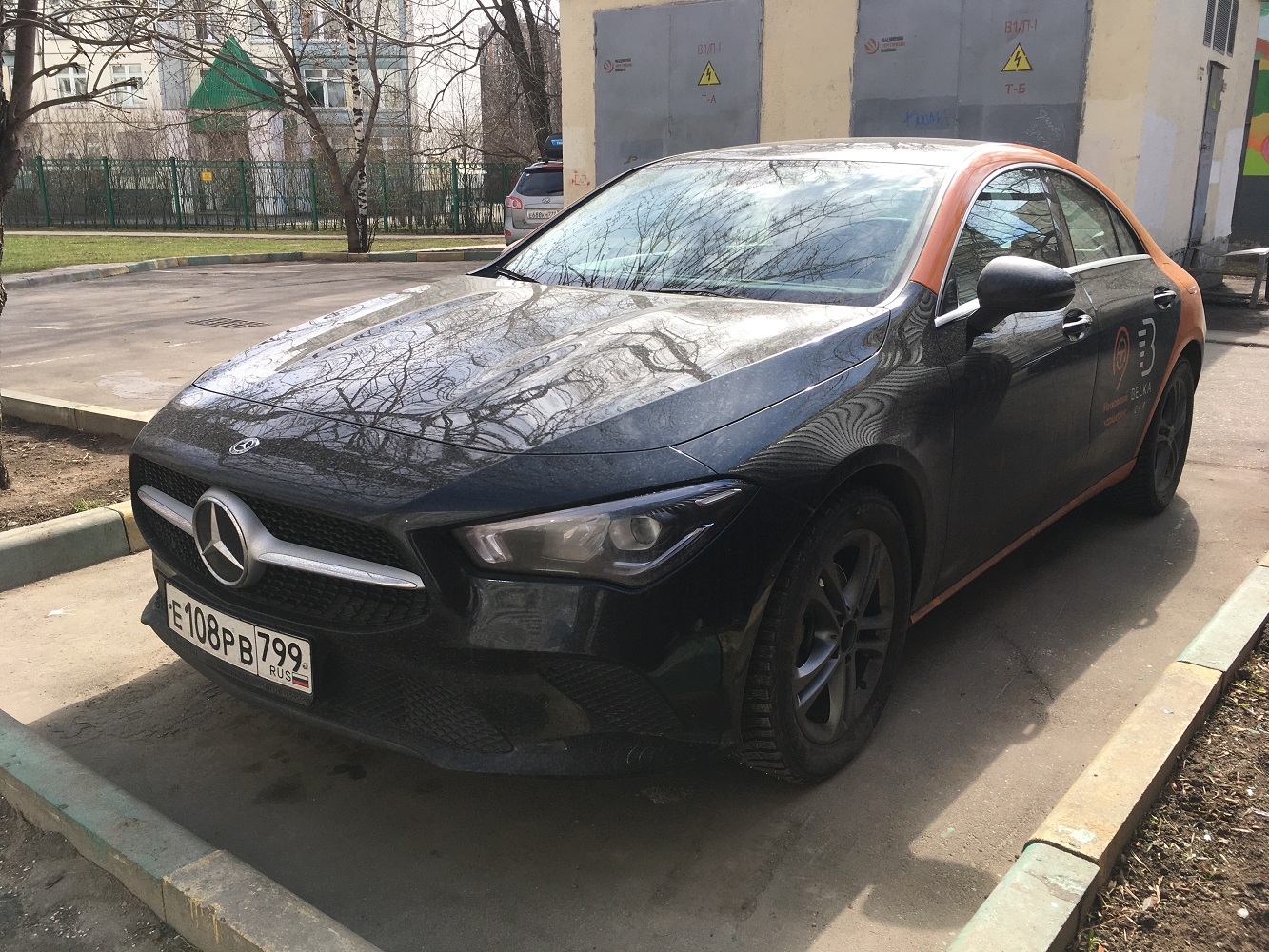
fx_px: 1063
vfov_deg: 48.2
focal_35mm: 29
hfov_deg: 61.7
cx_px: 634
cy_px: 476
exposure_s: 1/519
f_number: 2.2
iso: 25
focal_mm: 4.15
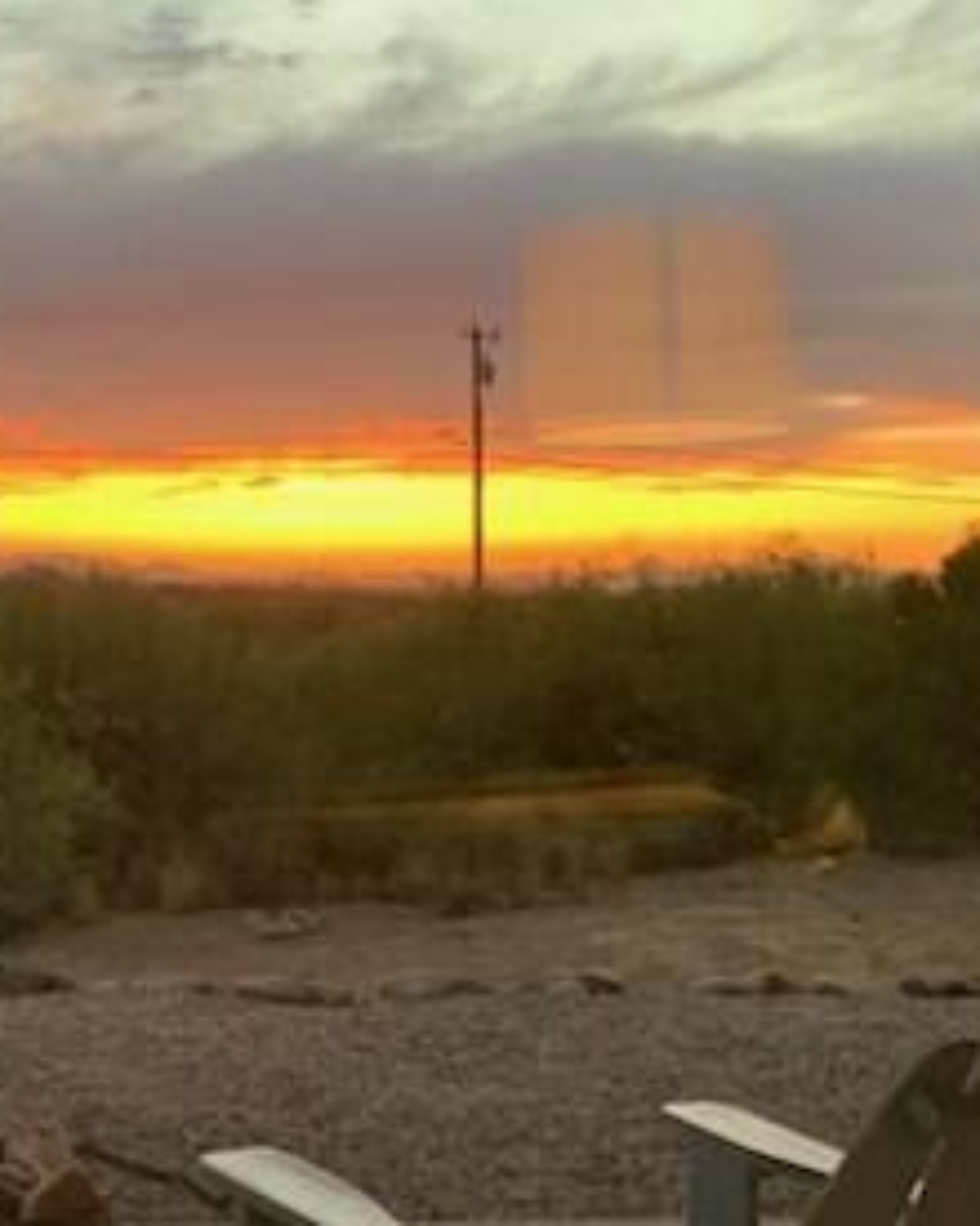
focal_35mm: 59
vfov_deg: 31.9
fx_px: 2139
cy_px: 481
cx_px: -102
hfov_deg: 24.1
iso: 160
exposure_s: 1/60
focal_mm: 4.25
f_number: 1.8
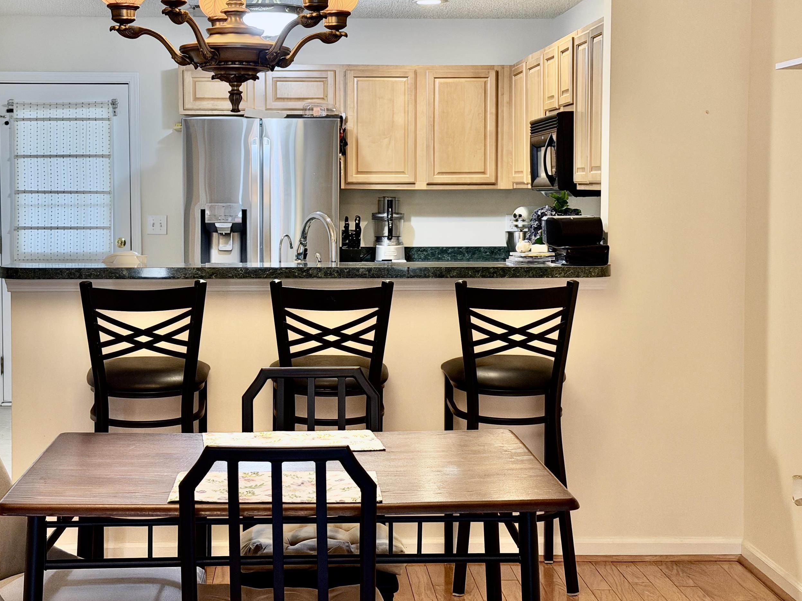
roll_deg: +0.8
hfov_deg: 32.7
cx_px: 344
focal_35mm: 59
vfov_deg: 24.8
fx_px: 1367
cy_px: 249
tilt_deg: -2.4
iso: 200
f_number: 1.78
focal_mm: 6.76
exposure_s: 1/60
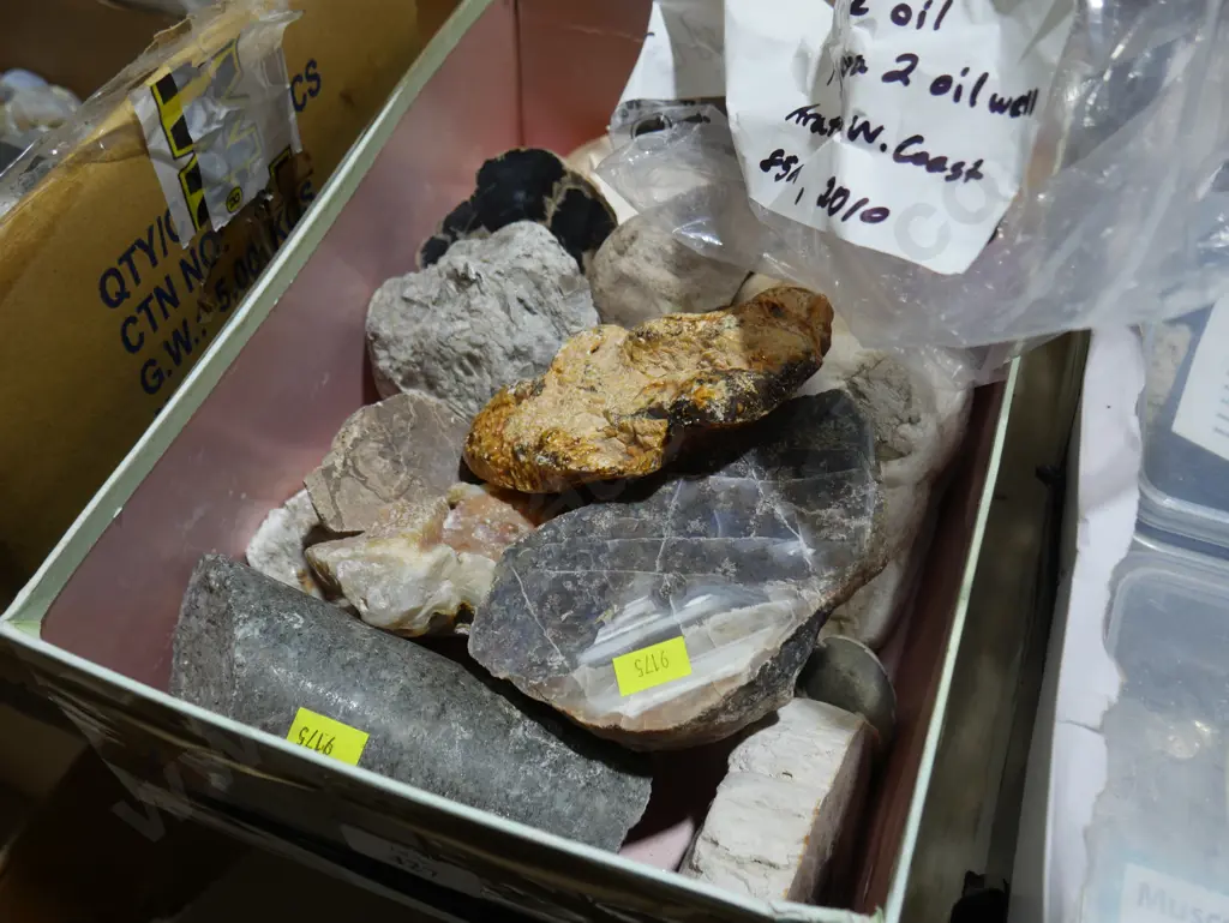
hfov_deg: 53.9
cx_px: 614
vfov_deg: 41.8
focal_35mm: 34
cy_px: 462
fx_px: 1208
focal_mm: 17
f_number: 4
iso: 200
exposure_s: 1/80
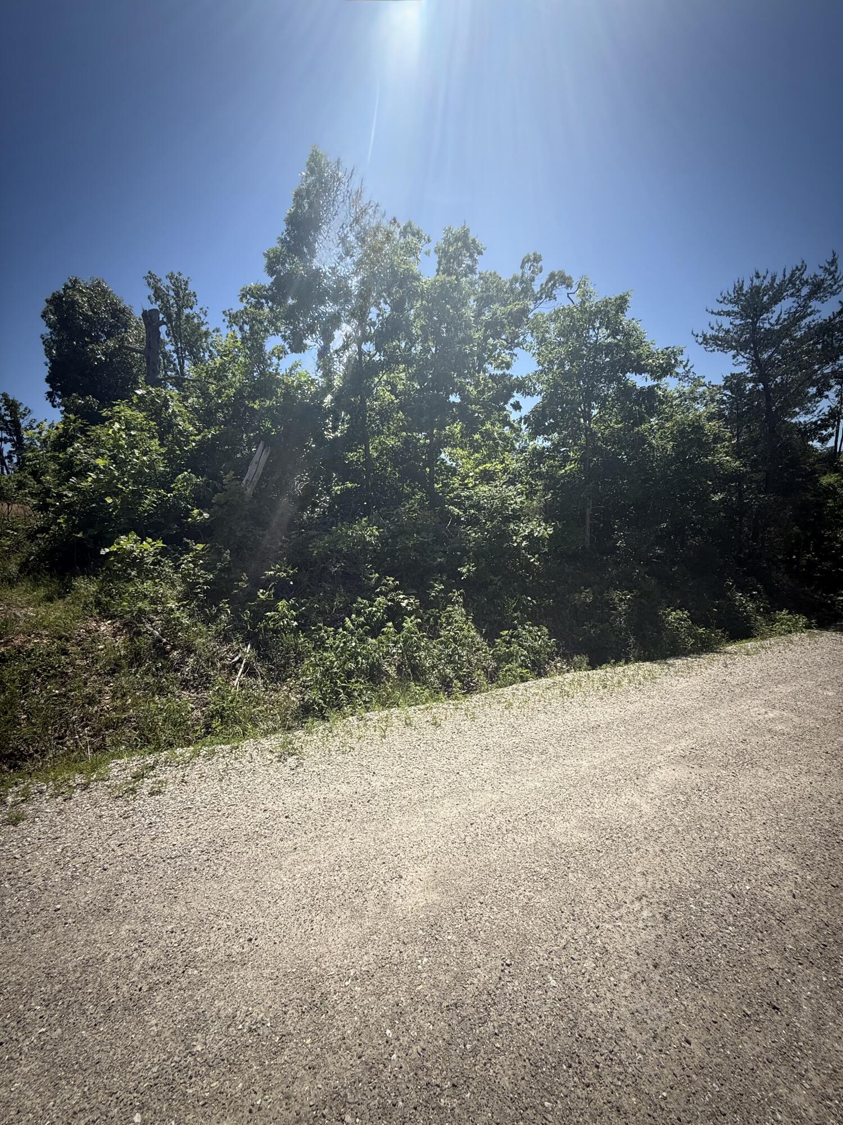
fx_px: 455
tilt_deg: -2.9
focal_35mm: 14
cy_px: 562
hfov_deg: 85.7
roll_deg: +2.2
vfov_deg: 102.1
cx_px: 422
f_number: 2.2
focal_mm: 2.22
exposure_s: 1/1572
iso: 50
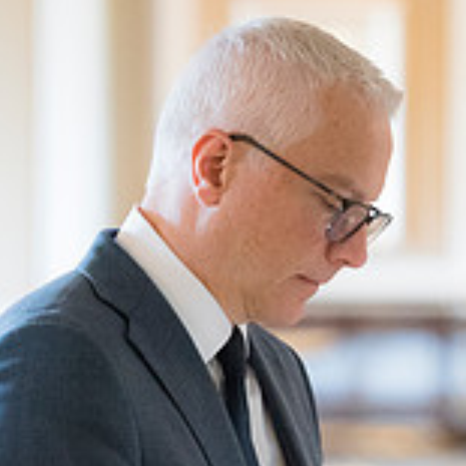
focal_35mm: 297
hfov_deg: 5.9
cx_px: 280
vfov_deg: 5.9
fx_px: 4523
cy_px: 475
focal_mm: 120
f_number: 2.8
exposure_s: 1/125
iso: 6400
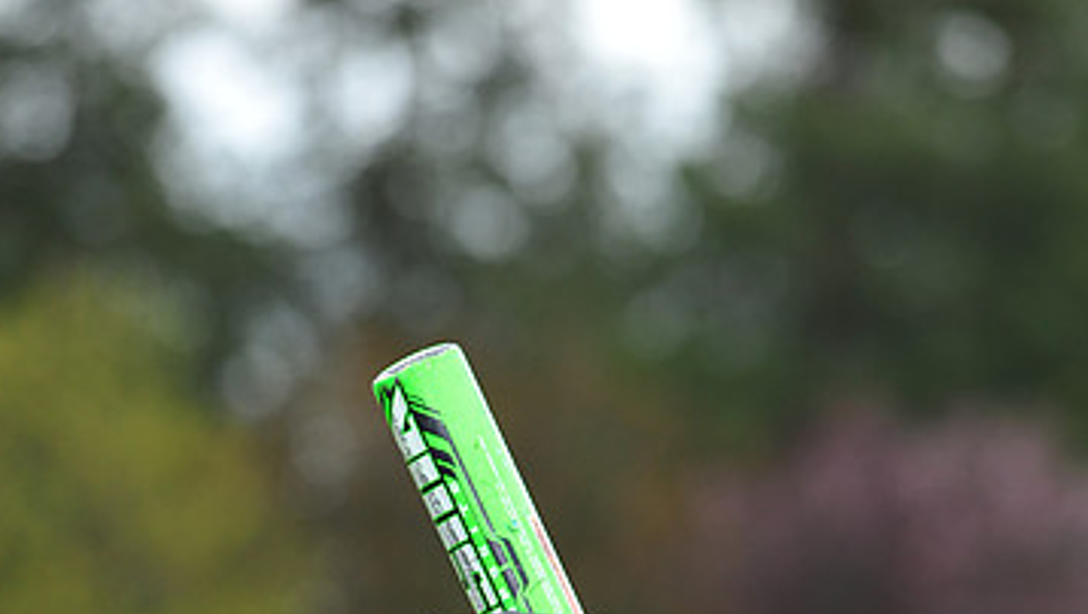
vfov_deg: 3.6
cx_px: 565
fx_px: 9787
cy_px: 878
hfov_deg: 6.4
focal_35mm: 339
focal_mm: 200
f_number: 5.6
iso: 400
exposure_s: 1/320
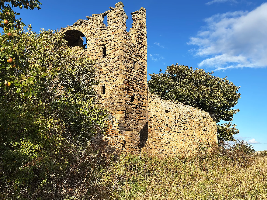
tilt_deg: +14.1
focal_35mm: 37
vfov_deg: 38.6
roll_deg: +0.6
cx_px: 134
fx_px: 285
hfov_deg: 50.2
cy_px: 98
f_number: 1.78
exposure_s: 1/4854
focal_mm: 6.76
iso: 100
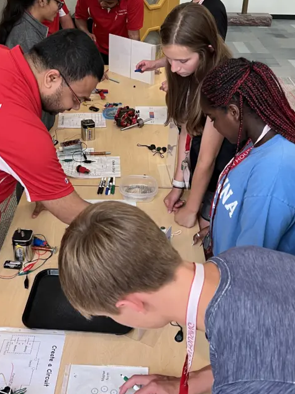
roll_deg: -0.4
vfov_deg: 44.6
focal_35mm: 42
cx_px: 125
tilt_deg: -28.4
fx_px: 478
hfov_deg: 34.3
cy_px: 162
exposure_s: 1/60
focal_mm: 5.7
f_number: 1.5
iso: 200
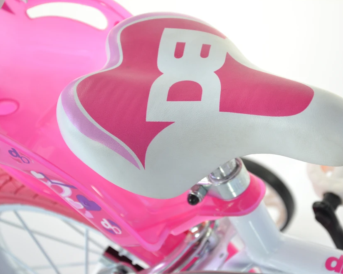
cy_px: 136
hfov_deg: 19.3
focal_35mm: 99
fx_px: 1005
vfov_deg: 15.5
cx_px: 204
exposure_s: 1/60
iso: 400
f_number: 6.3
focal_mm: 58
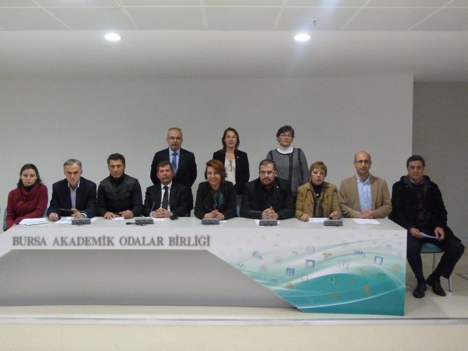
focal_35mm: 29
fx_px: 392
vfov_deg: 48.2
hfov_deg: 61.7
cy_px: 176
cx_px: 234
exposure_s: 1/40
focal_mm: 5.2
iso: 800
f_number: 2.9
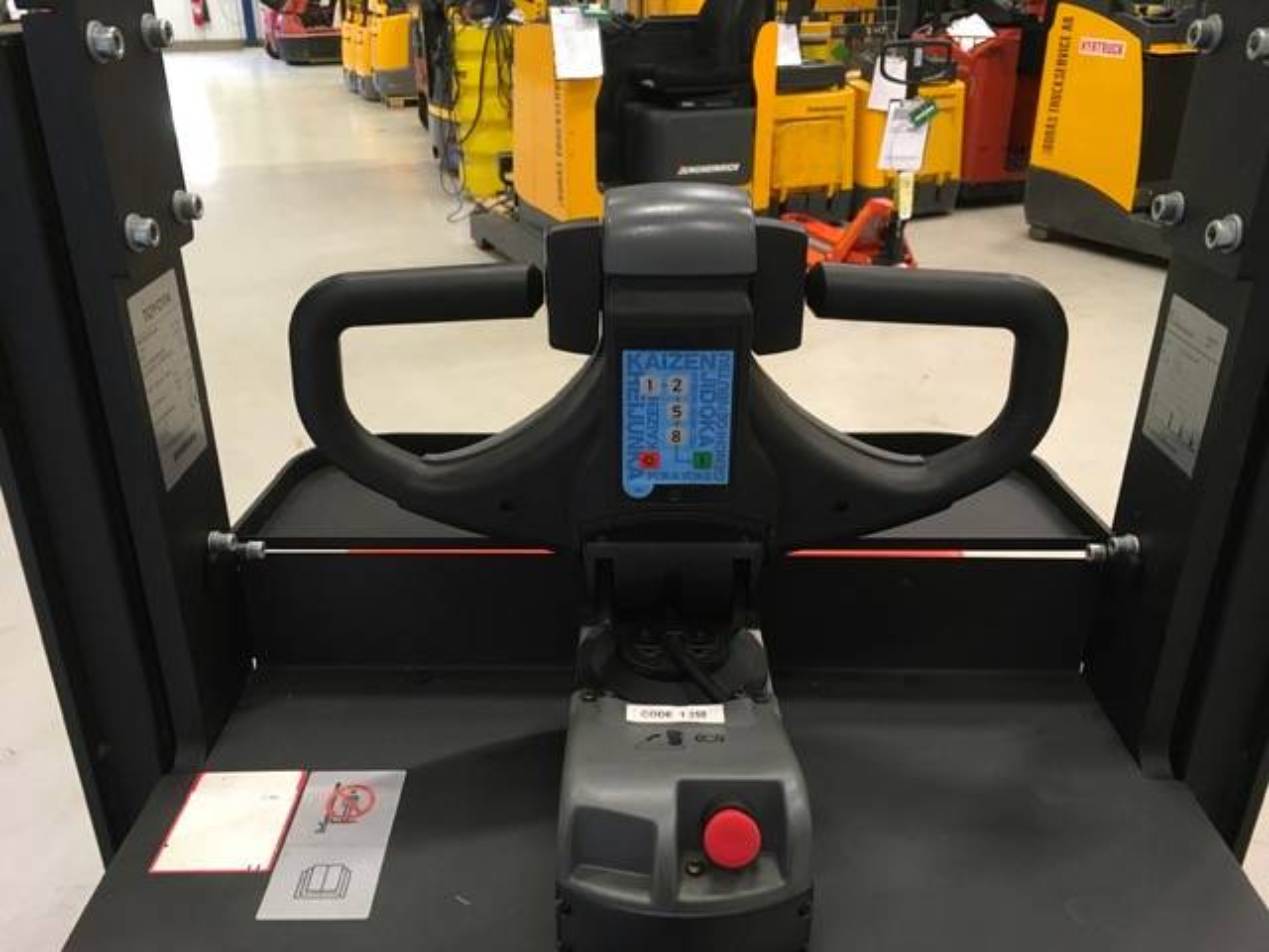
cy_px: 476
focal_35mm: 29
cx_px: 634
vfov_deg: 48.2
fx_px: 1063
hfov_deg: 61.7
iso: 160
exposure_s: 1/33
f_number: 2.2
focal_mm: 4.15
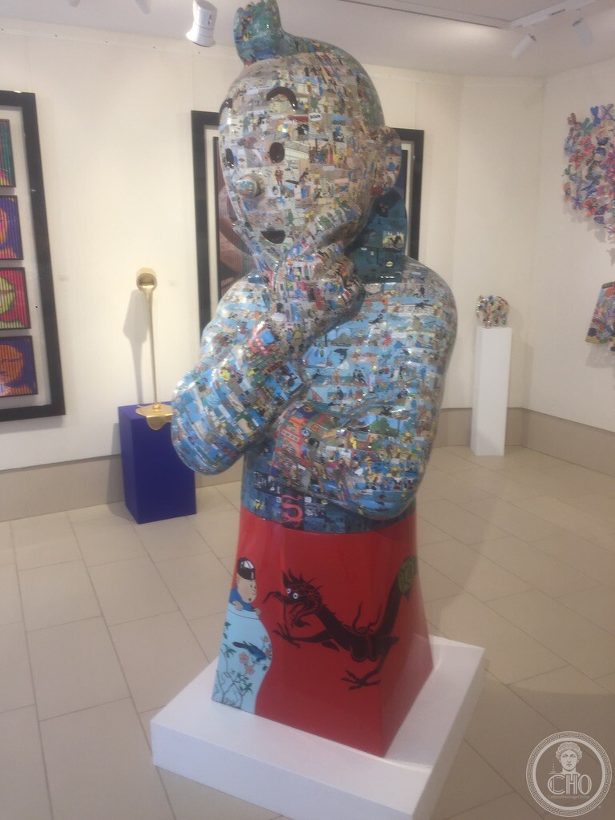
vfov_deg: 61.7
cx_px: 308
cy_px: 410
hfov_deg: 48.2
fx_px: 687
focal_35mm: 29
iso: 40
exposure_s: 1/50
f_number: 2.2
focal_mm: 4.15
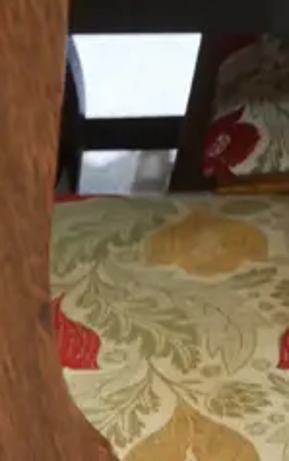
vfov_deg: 13.7
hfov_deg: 8.6
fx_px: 1838
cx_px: 519
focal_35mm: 146
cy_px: 616
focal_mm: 16
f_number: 3.6
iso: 1600
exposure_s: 1/60
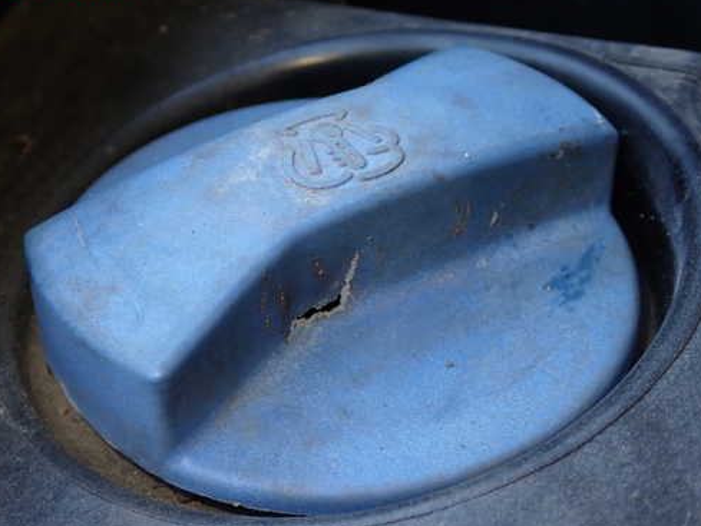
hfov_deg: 35.5
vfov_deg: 27.0
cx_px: 301
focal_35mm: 54
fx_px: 1094
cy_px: 282
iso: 200
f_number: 2.9
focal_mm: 7.84
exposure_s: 1/60
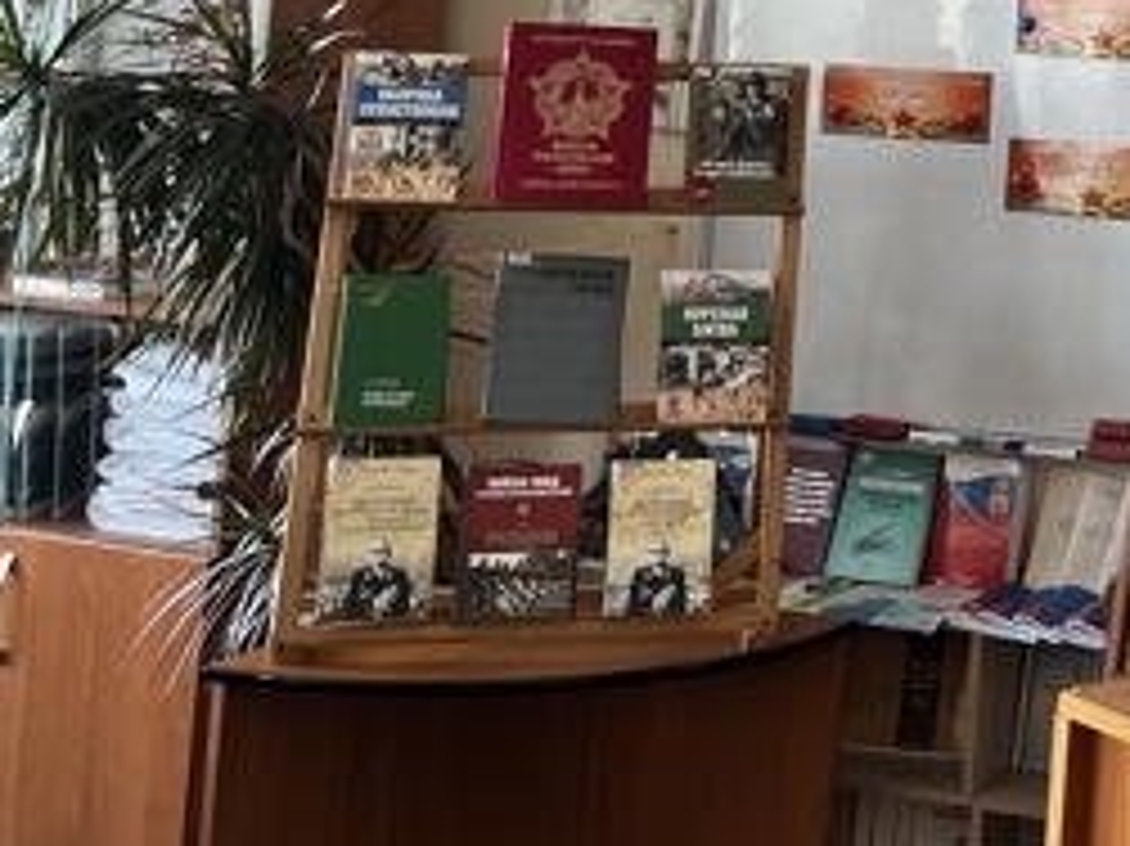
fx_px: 2251
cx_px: 1357
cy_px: -45
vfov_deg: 20.5
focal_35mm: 69
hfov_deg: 25.3
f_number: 1.5
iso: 100
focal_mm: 5.7
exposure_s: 1/121
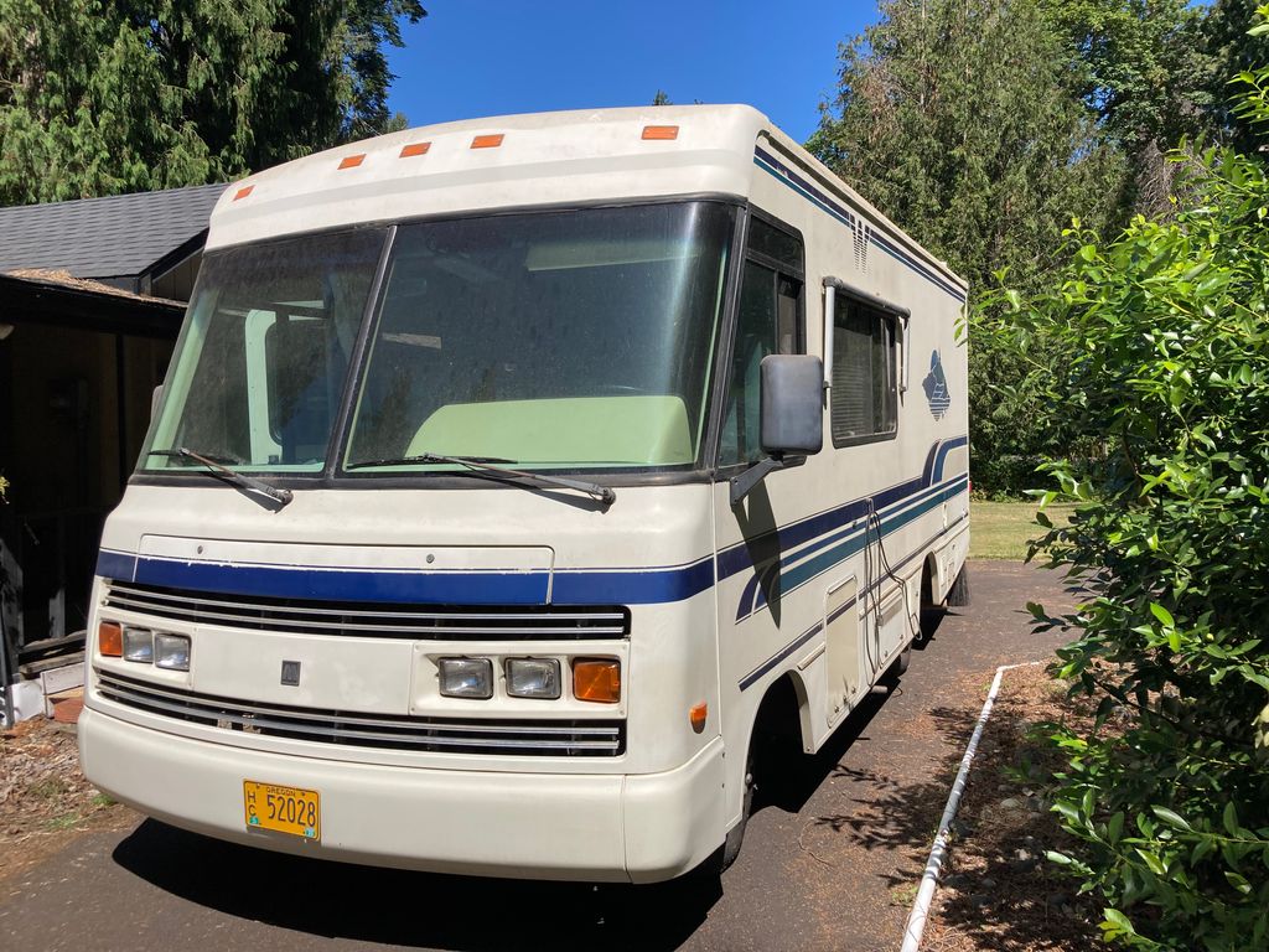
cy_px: 476
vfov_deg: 49.7
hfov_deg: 63.4
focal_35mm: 28
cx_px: 634
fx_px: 1026
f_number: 1.8
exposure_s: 1/2825
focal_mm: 3.99
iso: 20
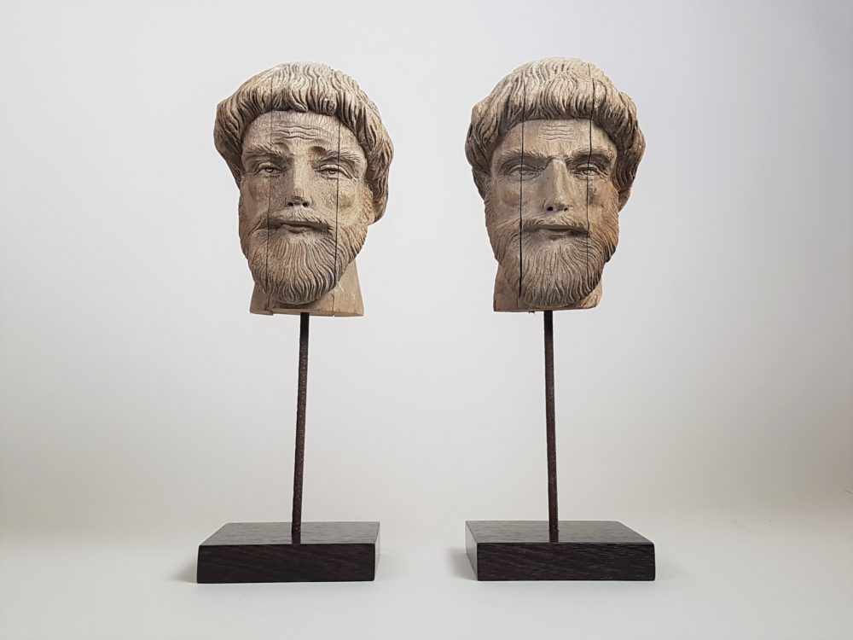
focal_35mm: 26
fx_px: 641
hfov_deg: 67.3
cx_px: 426
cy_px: 320
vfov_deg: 53.1
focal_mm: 4.2
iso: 80
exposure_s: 1/50
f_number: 1.7
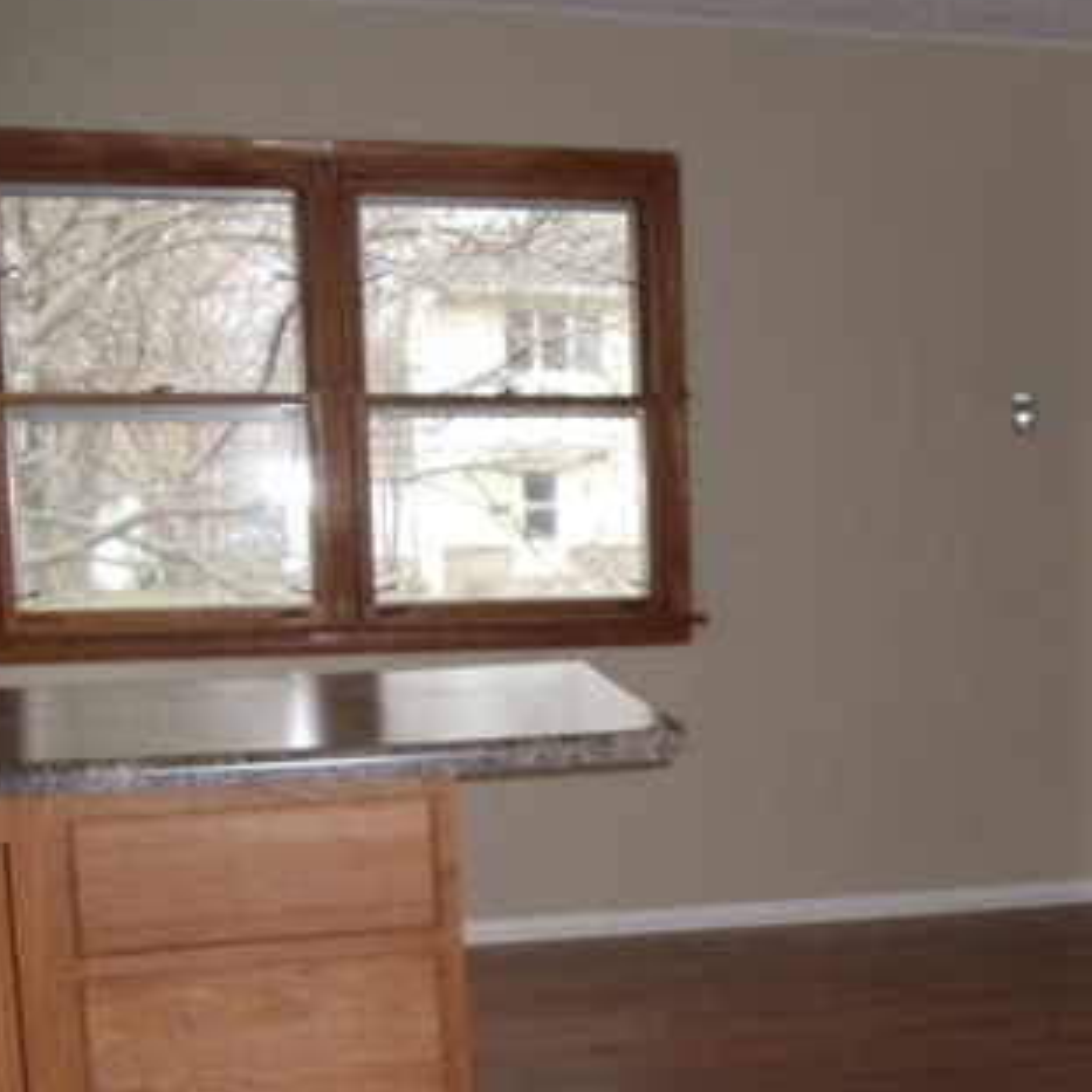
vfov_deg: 21.5
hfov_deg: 21.2
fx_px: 2855
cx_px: 955
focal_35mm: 80
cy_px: 787
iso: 400
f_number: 3.5
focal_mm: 6
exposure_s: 1/30
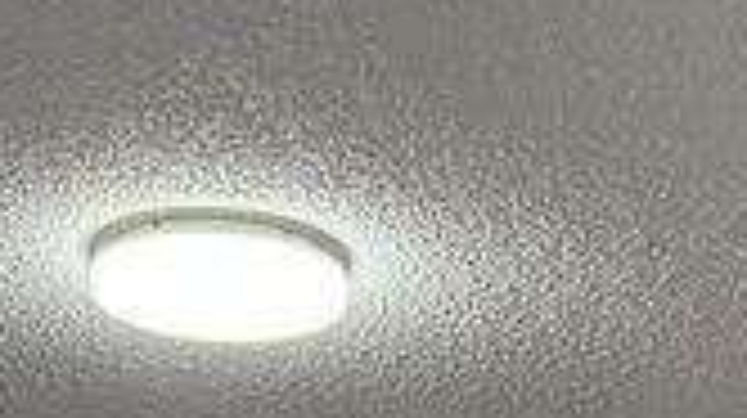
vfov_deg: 8.2
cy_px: 1445
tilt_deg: -9.4
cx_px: 436
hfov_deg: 18.8
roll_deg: -1.1
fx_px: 2256
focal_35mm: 114
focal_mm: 5.7
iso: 80
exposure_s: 1/60
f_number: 1.5
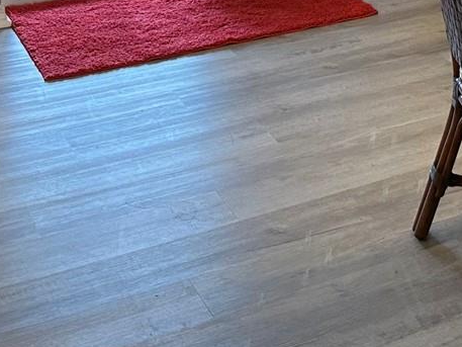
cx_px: 522
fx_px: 1121
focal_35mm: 84
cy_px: -224
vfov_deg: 15.7
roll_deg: -0.4
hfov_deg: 21.9
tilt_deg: -7.0
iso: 125
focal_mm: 6.86
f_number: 1.78
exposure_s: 1/120
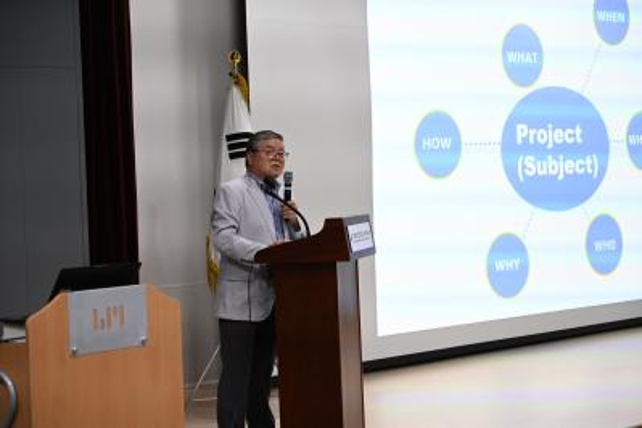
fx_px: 1248
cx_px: 321
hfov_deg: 28.8
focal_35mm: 70
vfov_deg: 19.5
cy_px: 214
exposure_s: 1/80
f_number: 4
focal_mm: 70
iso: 900
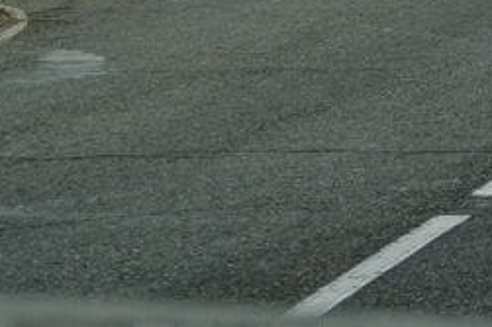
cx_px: 276
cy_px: -254
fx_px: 3810
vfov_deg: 4.9
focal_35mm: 279
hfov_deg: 7.4
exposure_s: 1/800
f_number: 5
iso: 200
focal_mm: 70
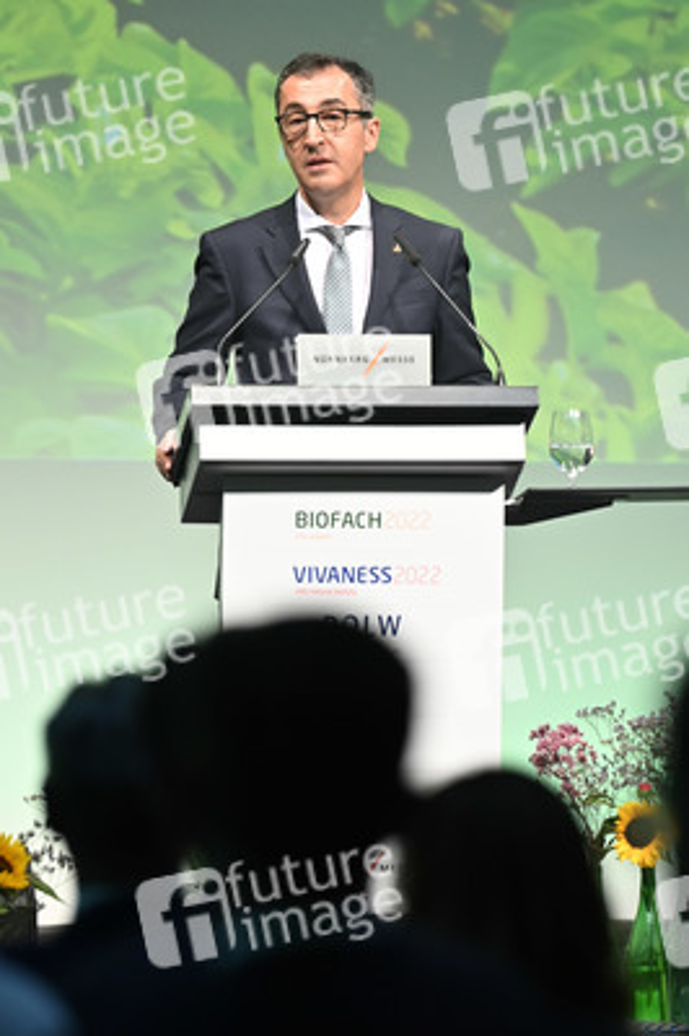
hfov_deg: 7.8
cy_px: 518
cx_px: 344
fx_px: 5032
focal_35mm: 175
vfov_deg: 11.8
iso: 1000
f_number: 2.8
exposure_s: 1/250
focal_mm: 175
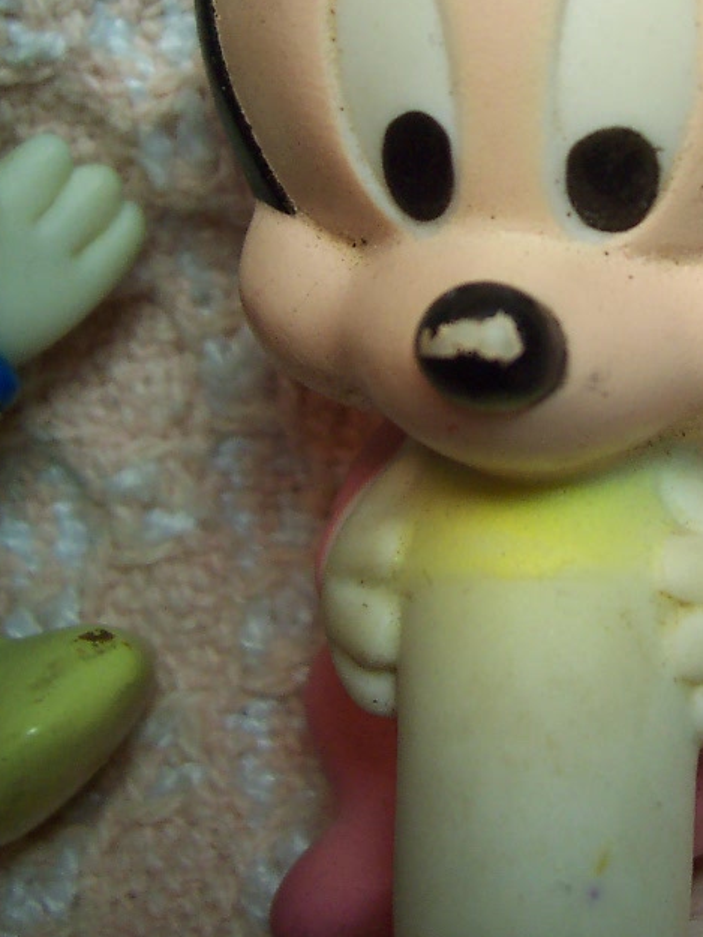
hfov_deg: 20.5
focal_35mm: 71
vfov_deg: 27.1
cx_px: 580
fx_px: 1922
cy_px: 243
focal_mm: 5.6
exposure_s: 1/90
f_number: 2.8
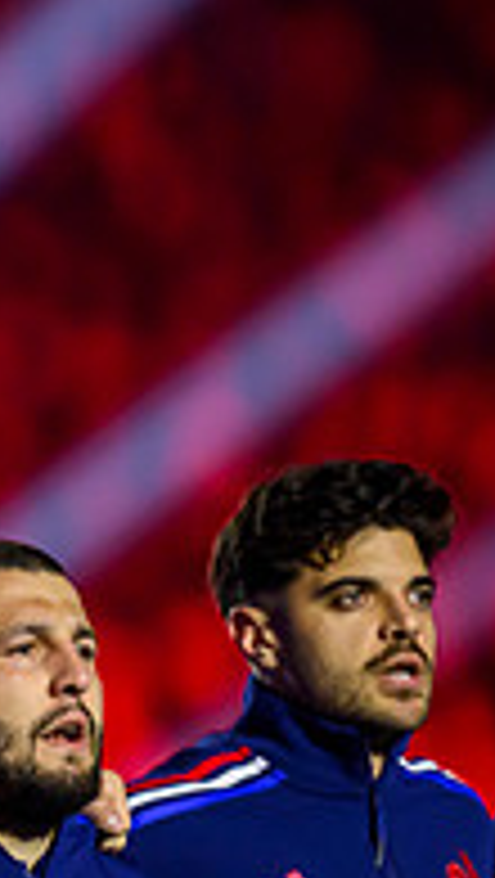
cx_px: -639
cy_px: 507
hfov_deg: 1.0
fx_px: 28965
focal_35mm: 1244
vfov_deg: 1.7
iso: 4000
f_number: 2.8
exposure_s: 1/640
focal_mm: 400
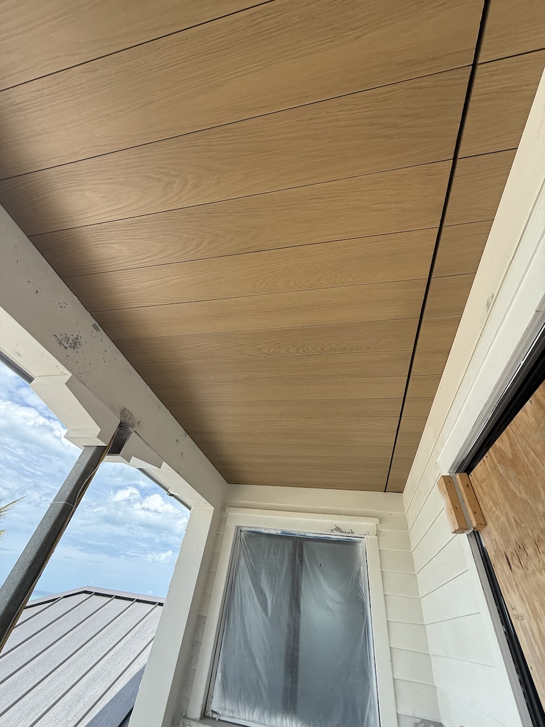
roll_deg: -9.0
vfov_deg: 102.1
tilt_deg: +42.5
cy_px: 364
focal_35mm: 14
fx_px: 294
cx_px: 272
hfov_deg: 85.7
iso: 64
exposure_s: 1/506
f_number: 2.2
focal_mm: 2.22
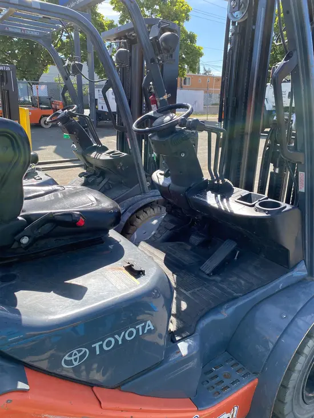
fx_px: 314
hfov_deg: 53.1
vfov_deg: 67.3
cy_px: 209
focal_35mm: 26
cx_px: 157
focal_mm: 4.25
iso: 32
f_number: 1.8
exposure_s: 1/698
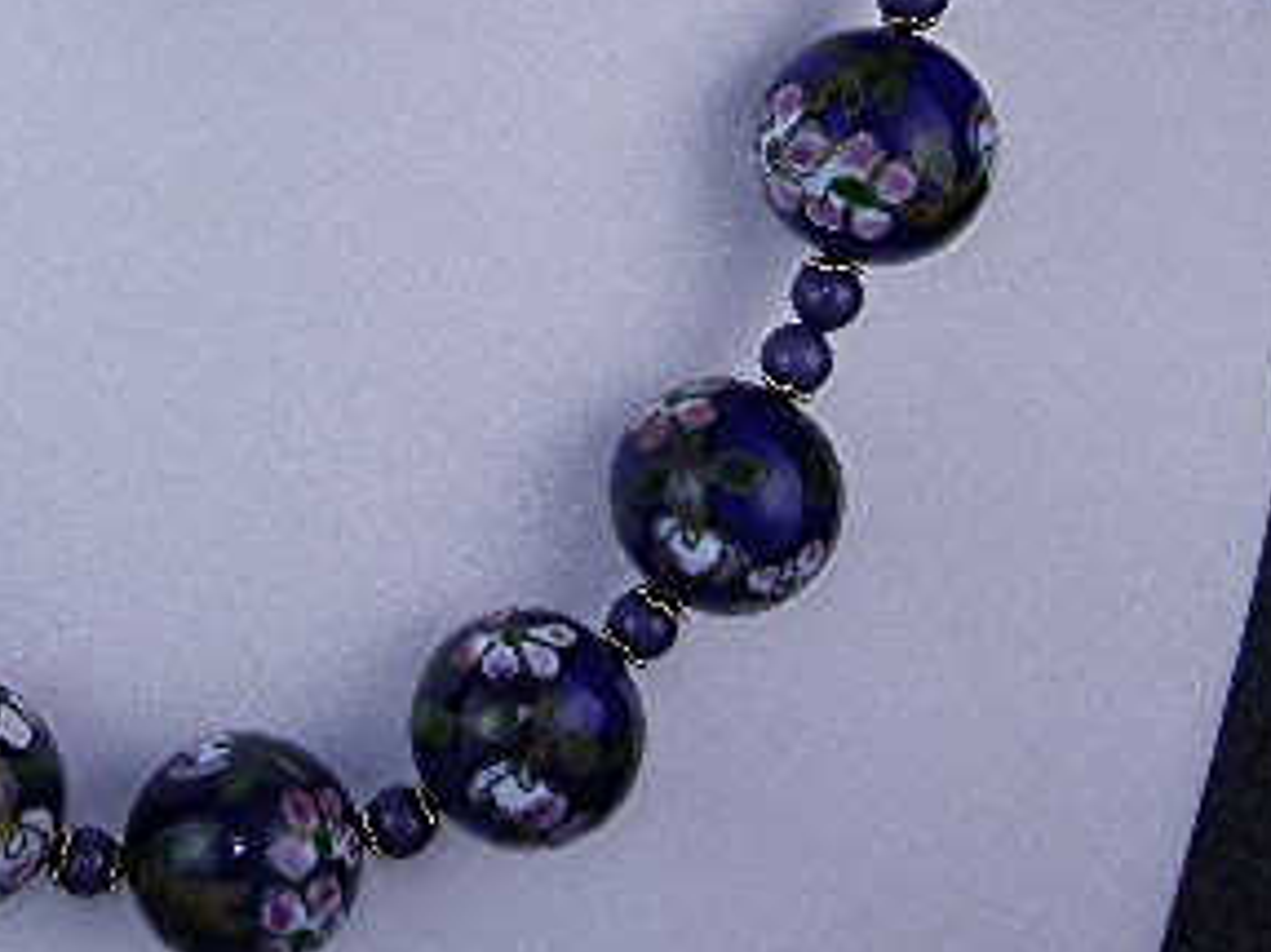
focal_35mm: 87
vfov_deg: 16.6
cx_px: 235
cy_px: 9
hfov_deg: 22.2
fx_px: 3193
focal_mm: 7.1
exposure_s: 1/60.8
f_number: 3.7
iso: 160
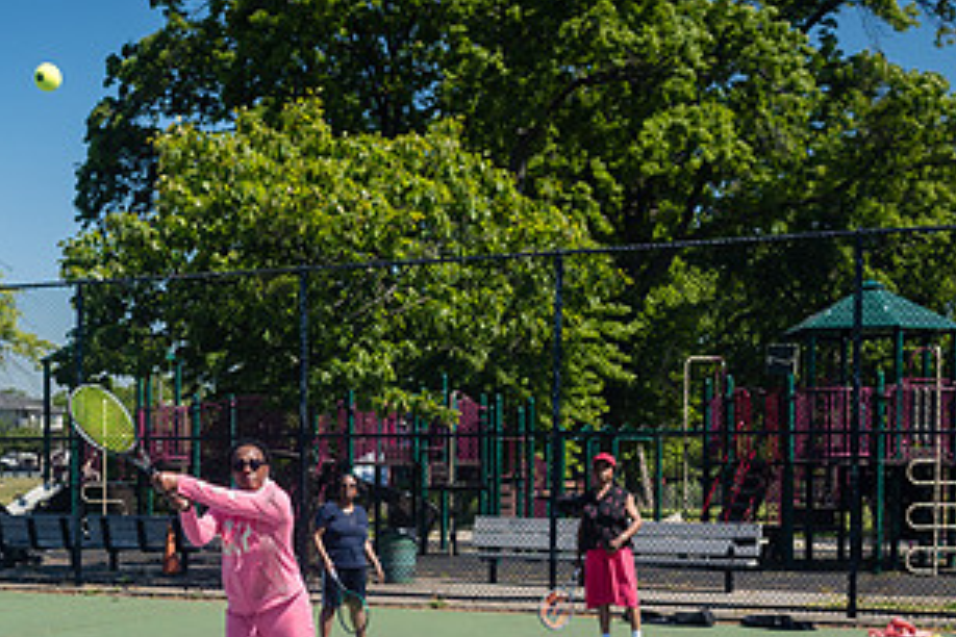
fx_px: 1832
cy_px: 544
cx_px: 289
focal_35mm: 69
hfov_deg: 29.0
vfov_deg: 19.5
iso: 200
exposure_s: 1/1600
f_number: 4.5
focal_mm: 35
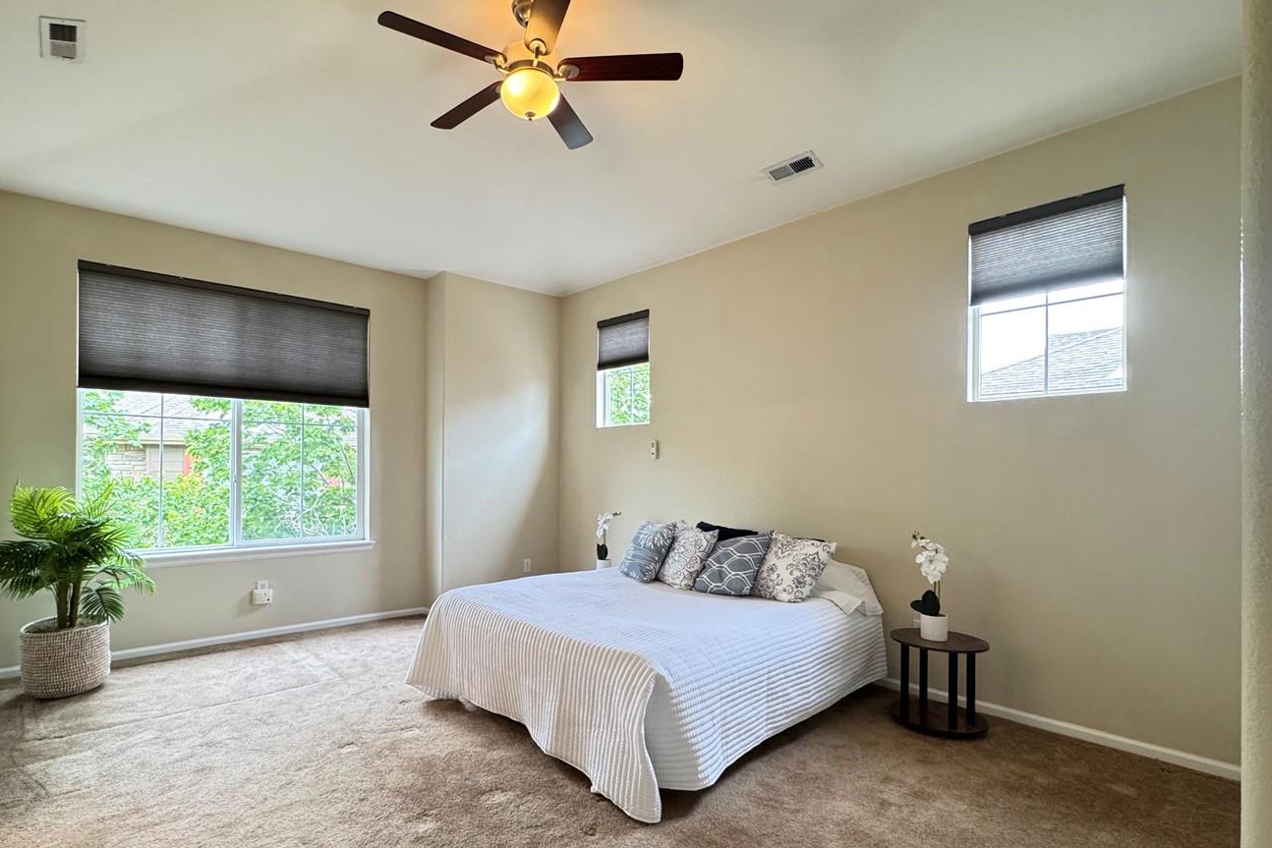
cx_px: 553
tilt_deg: +0.2
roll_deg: -0.6
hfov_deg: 89.5
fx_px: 636
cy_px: 465
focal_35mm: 18
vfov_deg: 67.2
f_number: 2.2
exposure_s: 1/120
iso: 320
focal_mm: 2.22
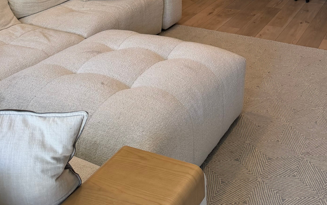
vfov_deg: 21.4
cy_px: -91
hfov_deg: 38.5
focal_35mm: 52
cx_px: 211
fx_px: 464
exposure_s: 1/231
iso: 200
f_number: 1.78
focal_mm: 6.76
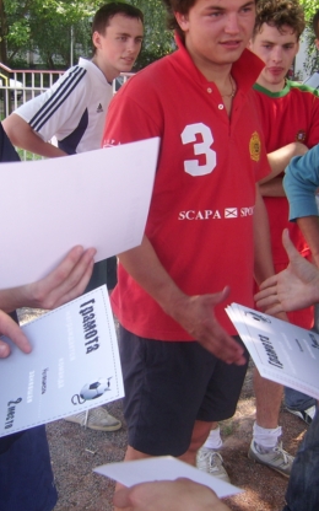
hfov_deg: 25.7
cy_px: 254
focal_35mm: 50
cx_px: 101
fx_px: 696
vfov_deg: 40.3
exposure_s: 1/148
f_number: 2.8
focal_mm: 5.95
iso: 100
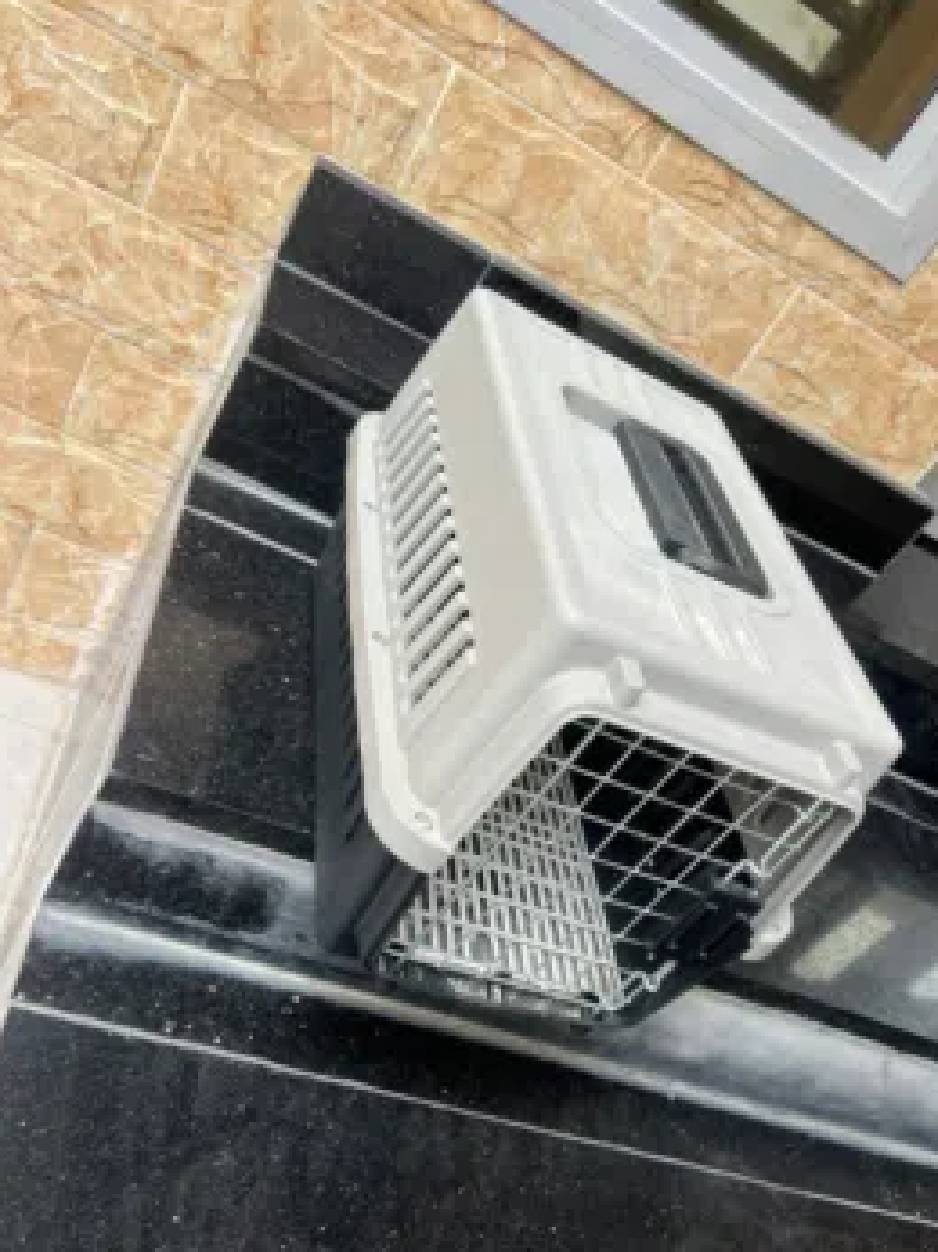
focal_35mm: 30
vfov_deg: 59.8
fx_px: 1085
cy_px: 704
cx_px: 505
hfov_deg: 46.7
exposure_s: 1/337
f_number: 1.5
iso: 50
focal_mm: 5.7
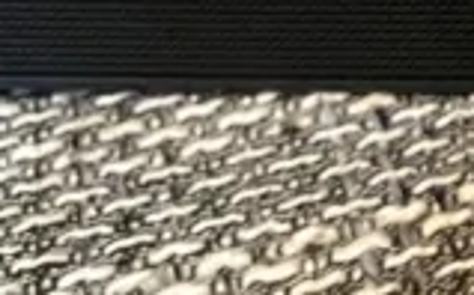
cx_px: 817
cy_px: -349
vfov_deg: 9.1
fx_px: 1716
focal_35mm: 133
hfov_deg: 14.2
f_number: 1.8
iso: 800
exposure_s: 1/25
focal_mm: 4.25
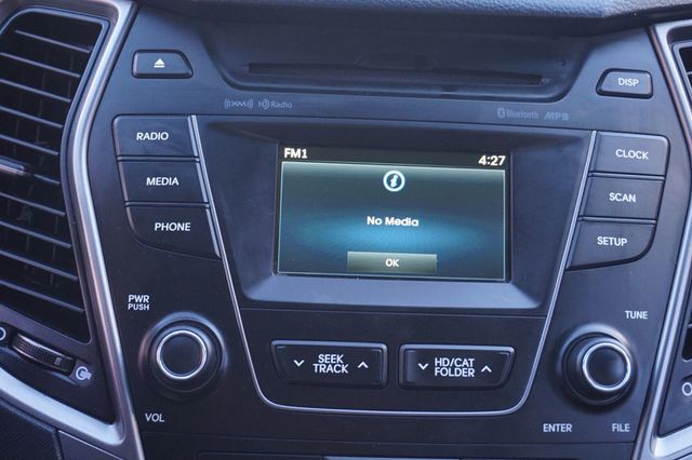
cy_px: 230
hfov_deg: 41.1
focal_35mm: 48
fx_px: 922
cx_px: 346
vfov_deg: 28.0
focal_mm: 32
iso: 1000
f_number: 5
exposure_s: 1/60
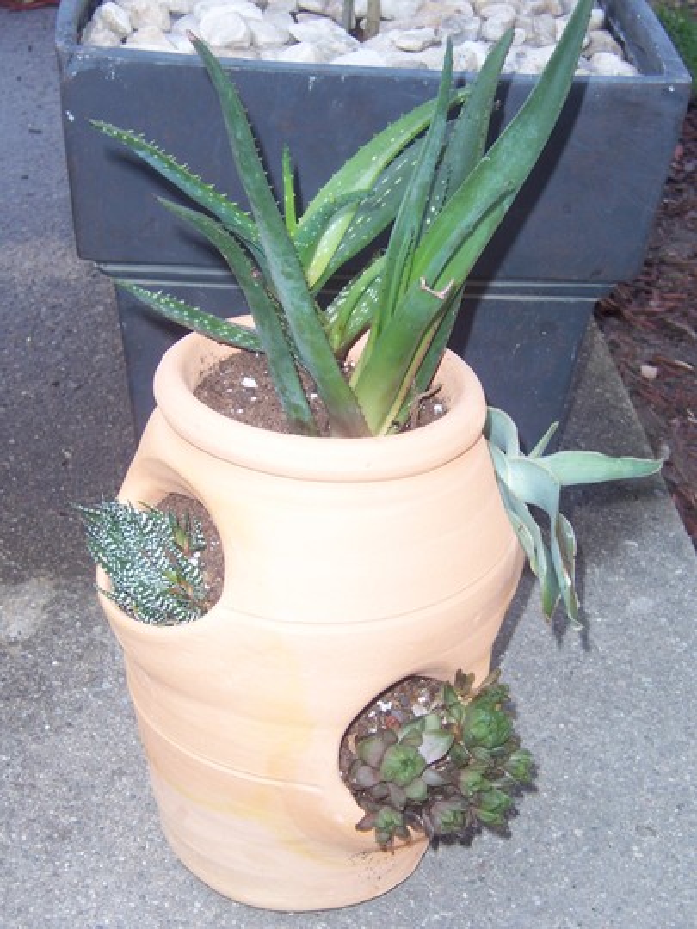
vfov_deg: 29.4
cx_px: 348
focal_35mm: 66
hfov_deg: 22.3
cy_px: 464
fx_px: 1772
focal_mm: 11
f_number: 4
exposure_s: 1/125
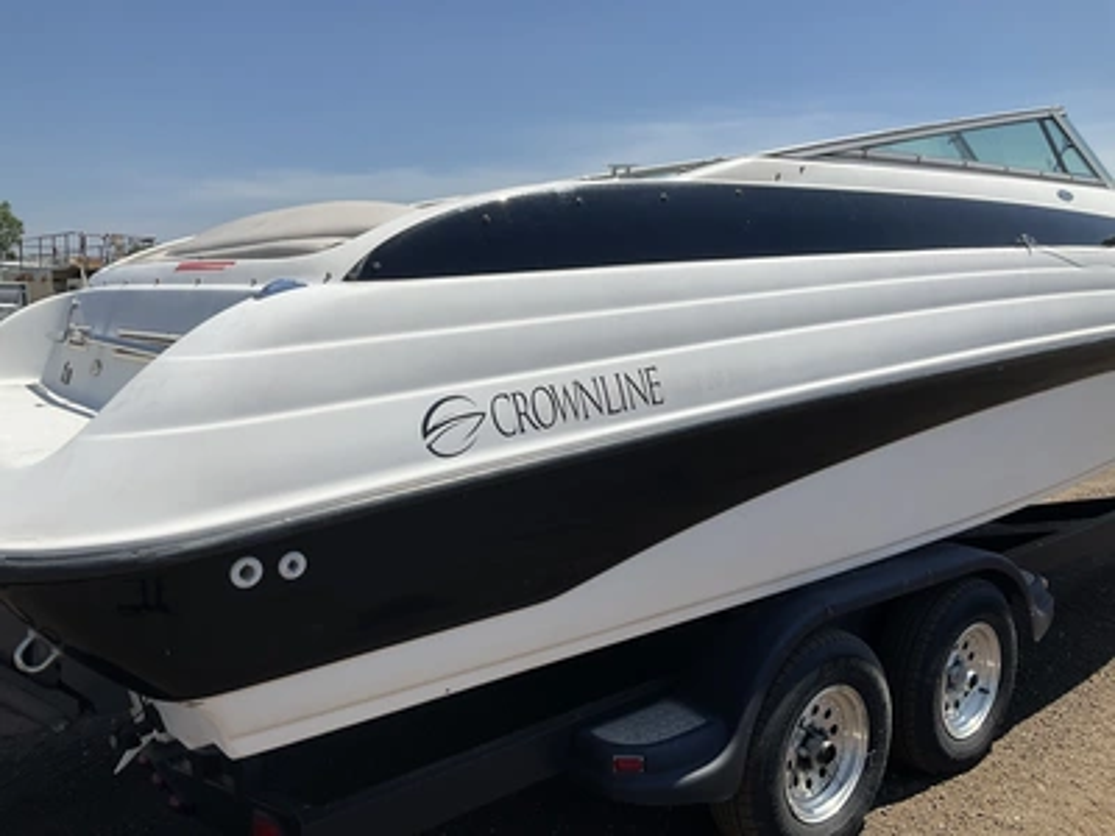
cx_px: 558
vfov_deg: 48.2
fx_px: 934
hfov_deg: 61.7
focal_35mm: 29
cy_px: 418
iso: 25
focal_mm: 3
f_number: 1.8
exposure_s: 1/2959
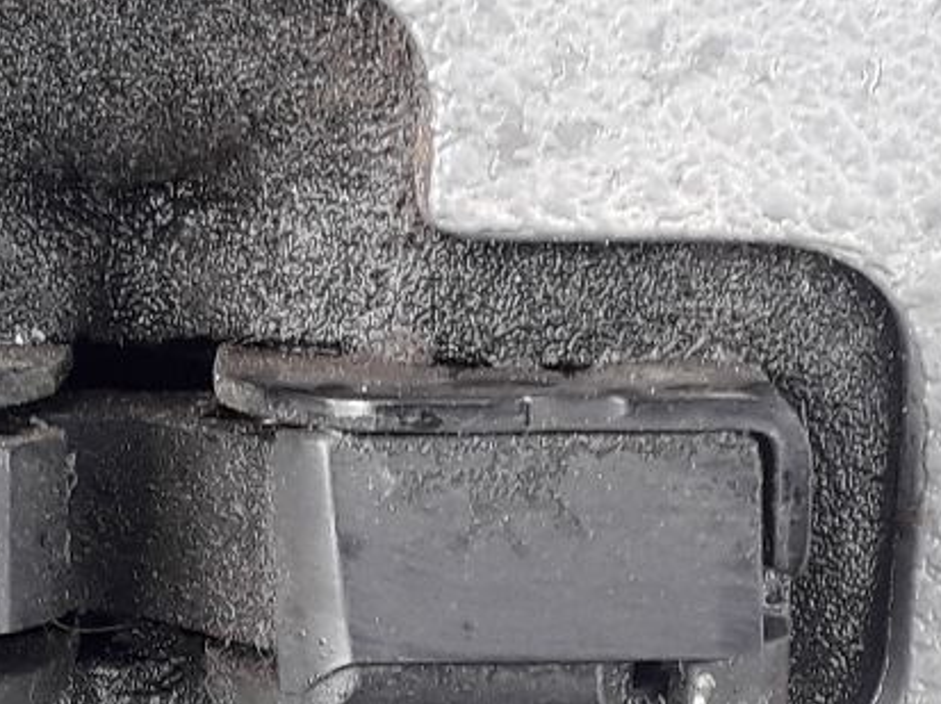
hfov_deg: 28.6
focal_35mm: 67
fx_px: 1820
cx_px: 242
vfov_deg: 21.7
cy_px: 526
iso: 50
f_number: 1.9
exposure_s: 1/50
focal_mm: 3.6
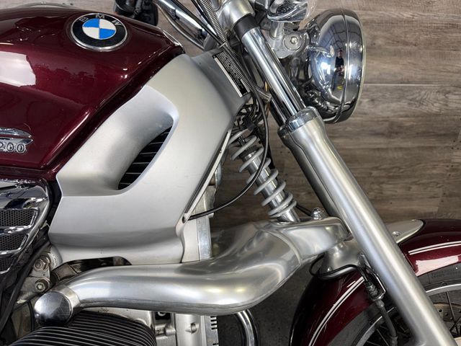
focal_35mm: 24
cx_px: 230
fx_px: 320
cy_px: 173
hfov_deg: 71.6
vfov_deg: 56.8
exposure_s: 1/30
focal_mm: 6.76
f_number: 1.78
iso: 50
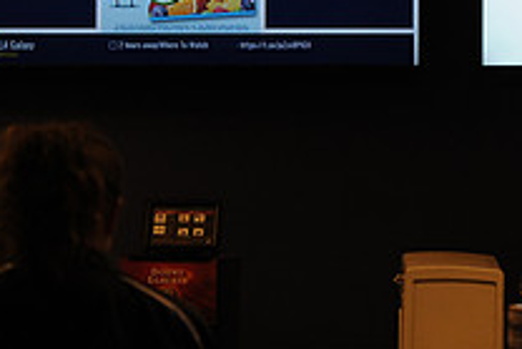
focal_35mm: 306
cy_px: 13
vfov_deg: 4.5
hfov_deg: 6.7
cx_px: 454
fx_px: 4440
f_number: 2.8
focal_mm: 110
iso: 800
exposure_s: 1/400
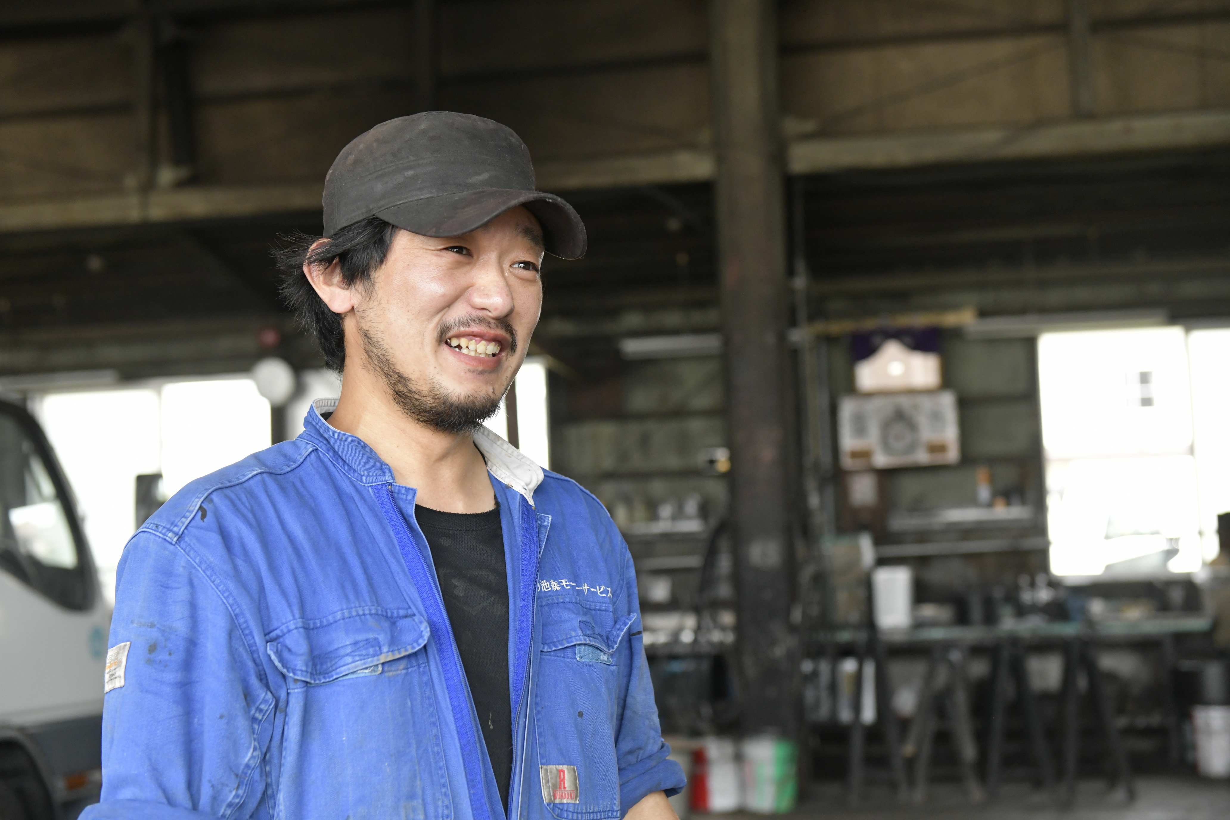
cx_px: 615
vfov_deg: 27.0
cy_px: 410
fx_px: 1708
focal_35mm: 50
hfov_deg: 39.6
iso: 2500
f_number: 3.5
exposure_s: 1/1600
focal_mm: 50
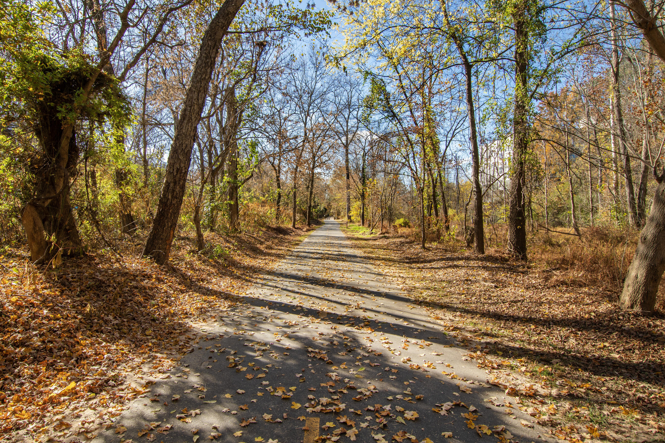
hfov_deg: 79.7
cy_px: 205
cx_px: 319
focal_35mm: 22
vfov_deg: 58.2
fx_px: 398
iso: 100
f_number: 8
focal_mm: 13
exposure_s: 1/60
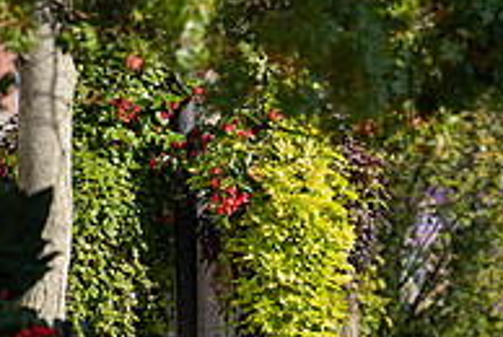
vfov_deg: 1.5
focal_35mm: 896
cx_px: 690
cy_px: 491
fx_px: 12538
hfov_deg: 2.3
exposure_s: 1/640
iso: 200
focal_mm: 300
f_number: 4.5
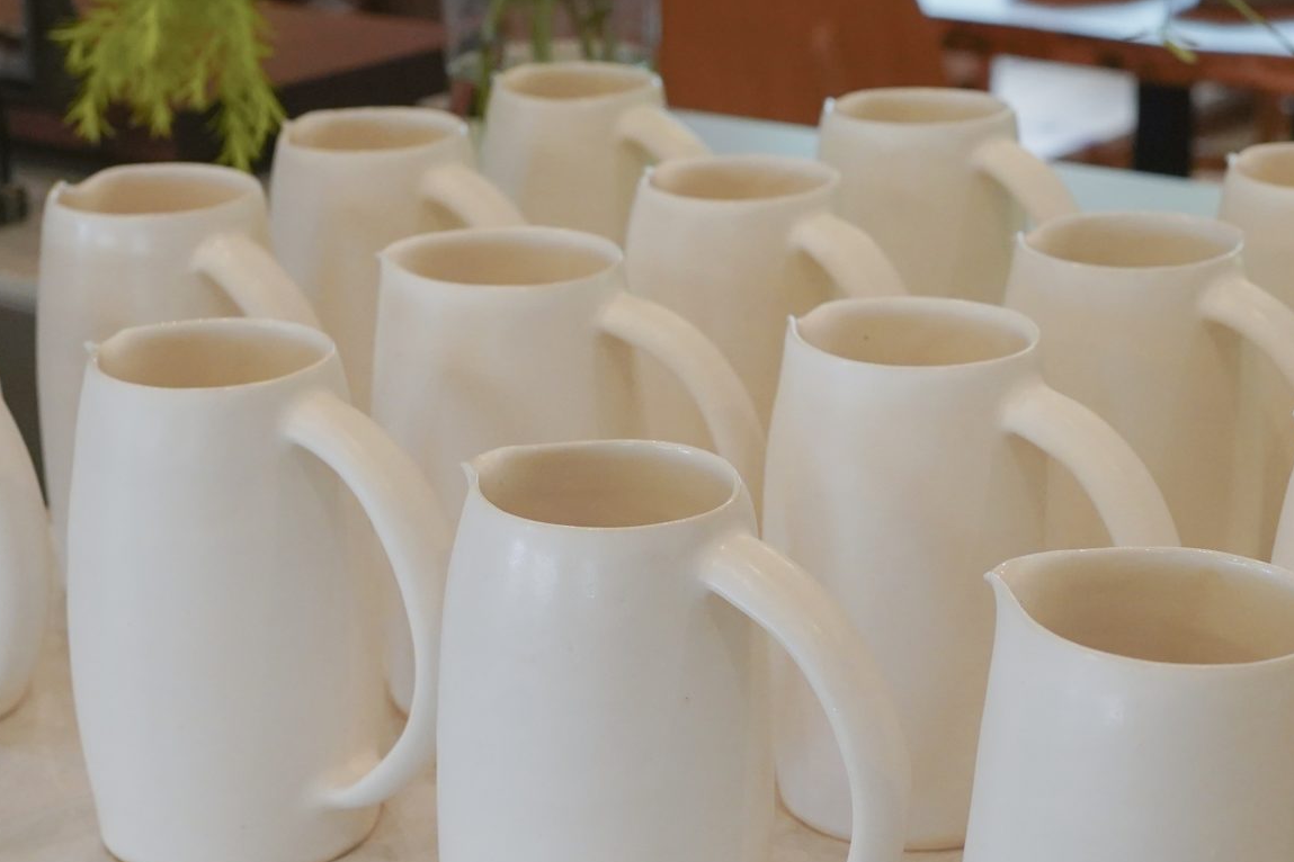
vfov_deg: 17.5
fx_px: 2803
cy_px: 435
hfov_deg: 26.0
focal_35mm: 78
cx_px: 677
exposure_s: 1/200
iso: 2500
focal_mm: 35
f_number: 6.3
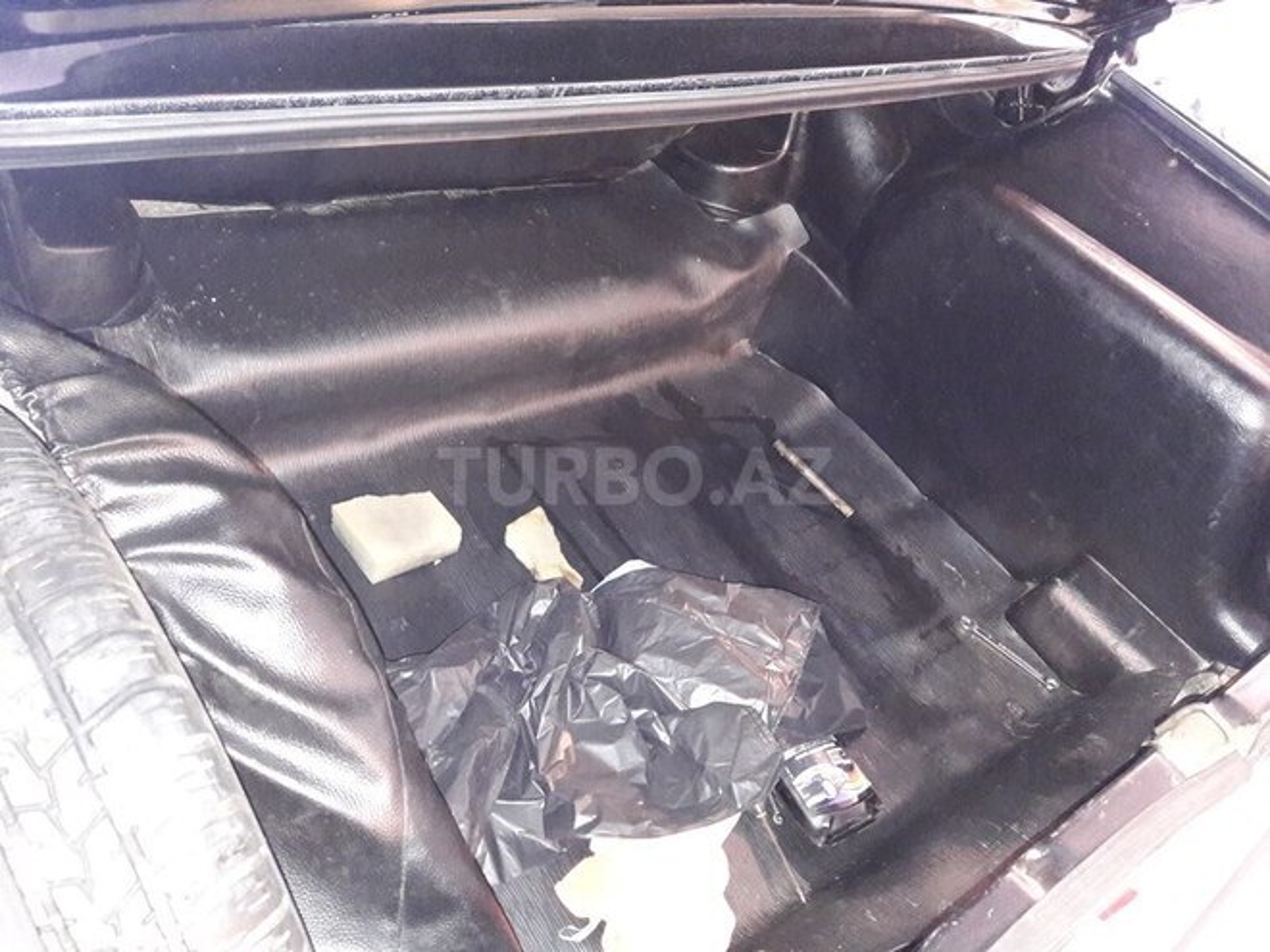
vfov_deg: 49.7
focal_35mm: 28
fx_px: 1027
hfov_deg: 63.4
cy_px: 476
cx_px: 635
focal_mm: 3.7
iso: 640
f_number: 1.9
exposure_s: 1/17
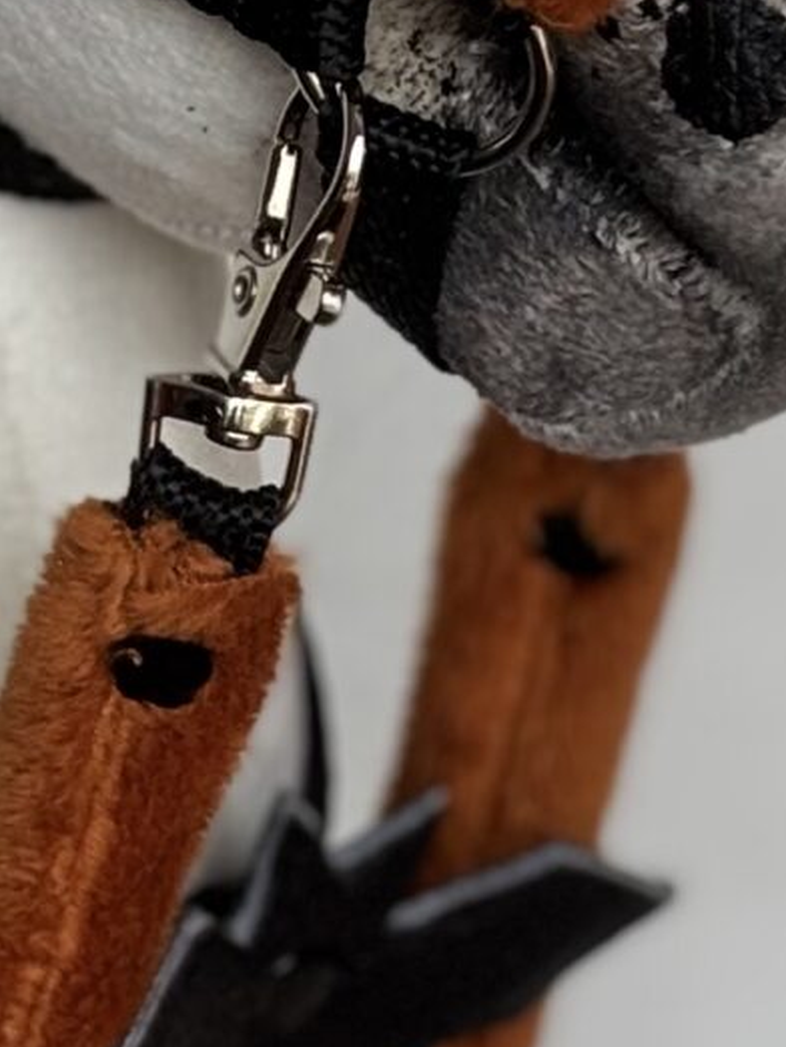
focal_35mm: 255
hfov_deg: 5.8
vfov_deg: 7.8
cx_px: -66
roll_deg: +1.3
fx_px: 7714
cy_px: 391
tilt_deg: -16.2
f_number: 1.6
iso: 32
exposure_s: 1/246
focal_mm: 5.96
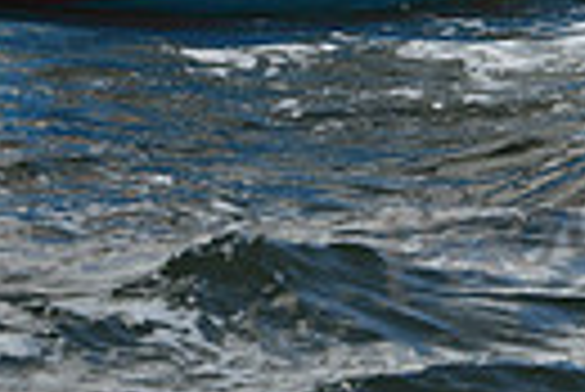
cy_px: -439
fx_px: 8687
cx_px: 144
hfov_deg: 3.9
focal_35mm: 534
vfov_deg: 2.6
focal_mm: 120
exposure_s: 1/1250
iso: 250
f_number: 9
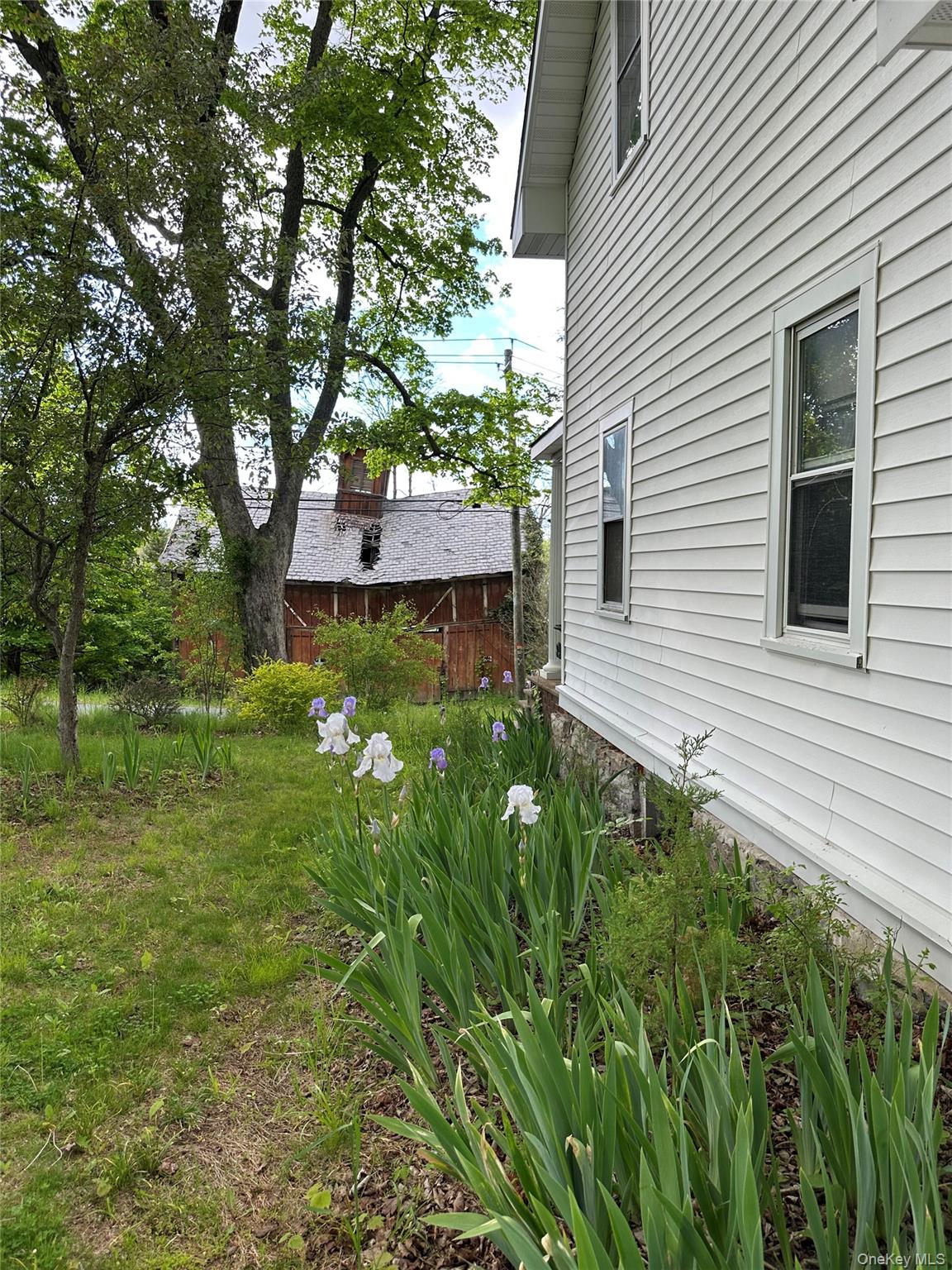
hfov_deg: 56.8
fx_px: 880
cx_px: 476
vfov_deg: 71.6
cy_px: 635
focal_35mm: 24
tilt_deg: -4.5
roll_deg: +0.3
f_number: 1.78
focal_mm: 6.86
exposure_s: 1/421
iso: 80
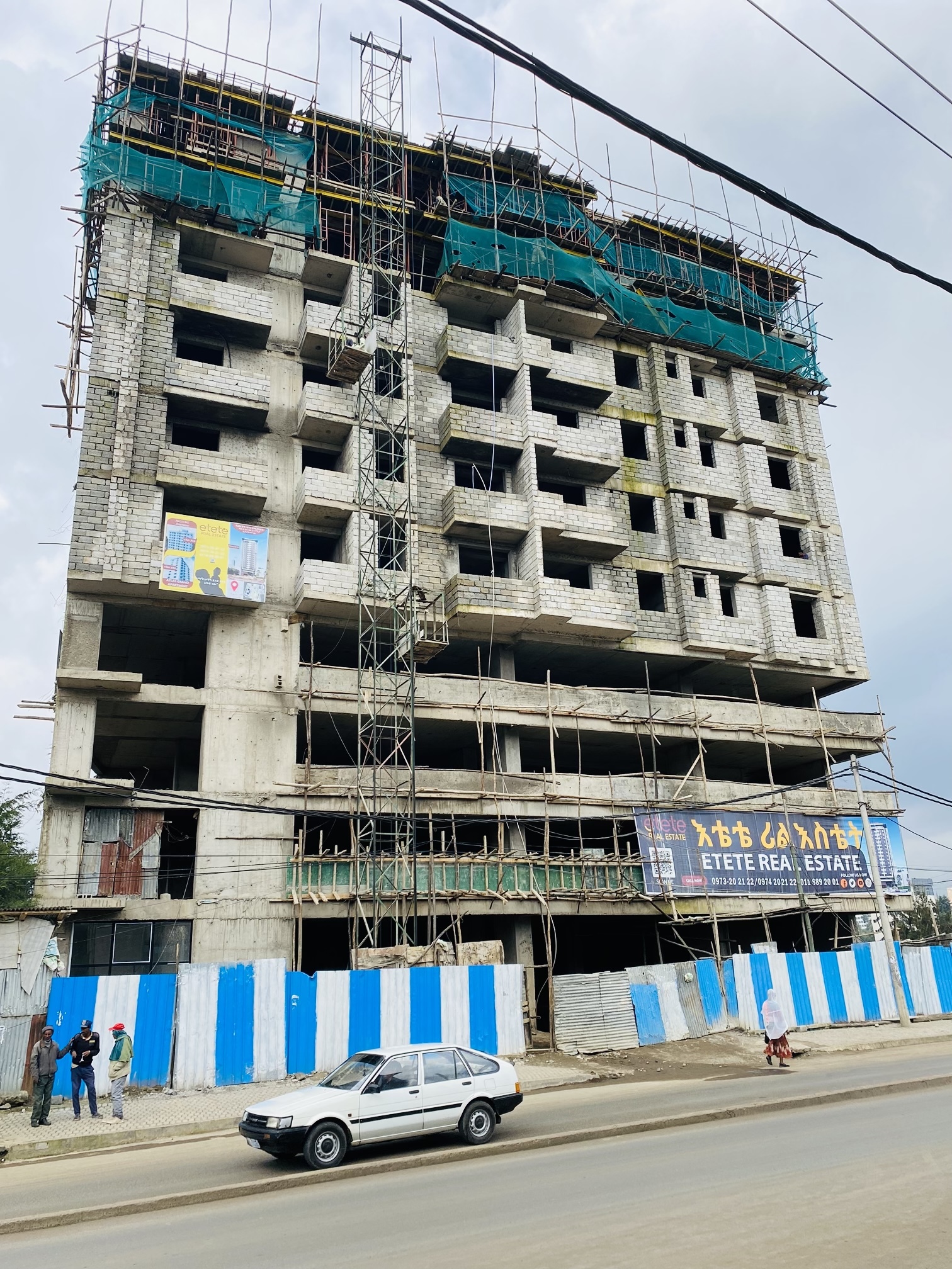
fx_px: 953
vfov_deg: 67.3
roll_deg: +2.9
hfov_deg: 53.1
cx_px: 476
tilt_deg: +21.7
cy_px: 634
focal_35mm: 26
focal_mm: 4.25
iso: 32
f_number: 1.8
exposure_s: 1/1484
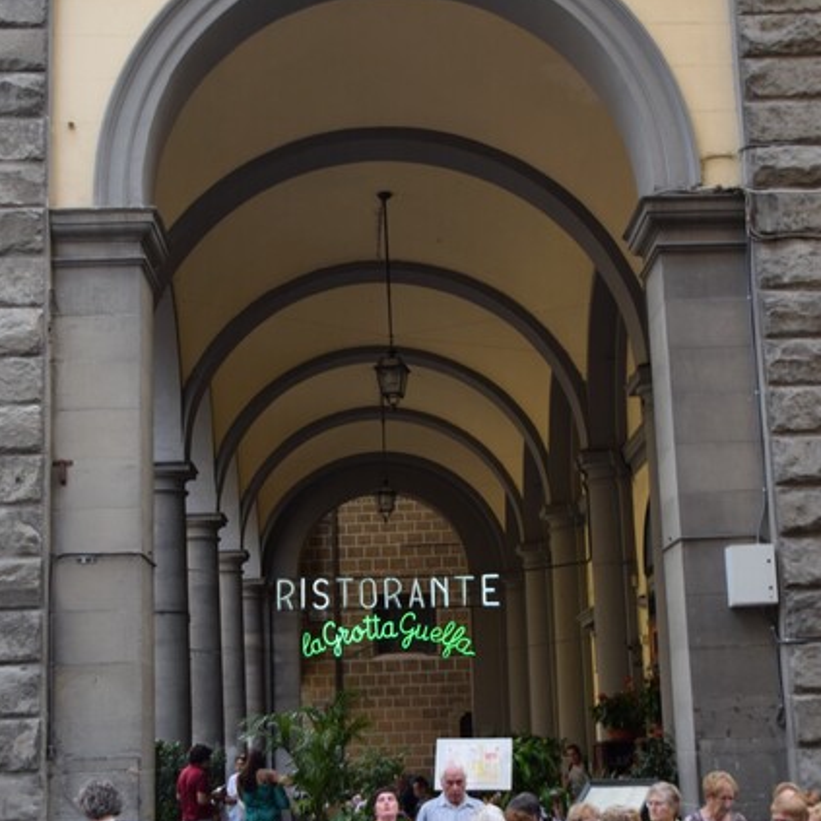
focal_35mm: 53
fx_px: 1422
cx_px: 410
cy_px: 427
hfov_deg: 32.2
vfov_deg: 32.2
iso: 400
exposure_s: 1/160
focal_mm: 22
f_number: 6.3
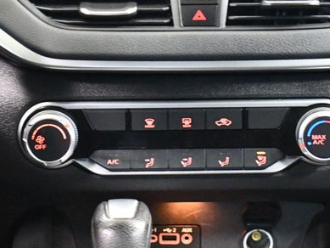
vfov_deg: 9.8
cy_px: 164
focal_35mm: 152
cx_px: 192
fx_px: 1449
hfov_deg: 13.0
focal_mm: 48
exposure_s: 1/30
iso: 12800
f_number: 5.3
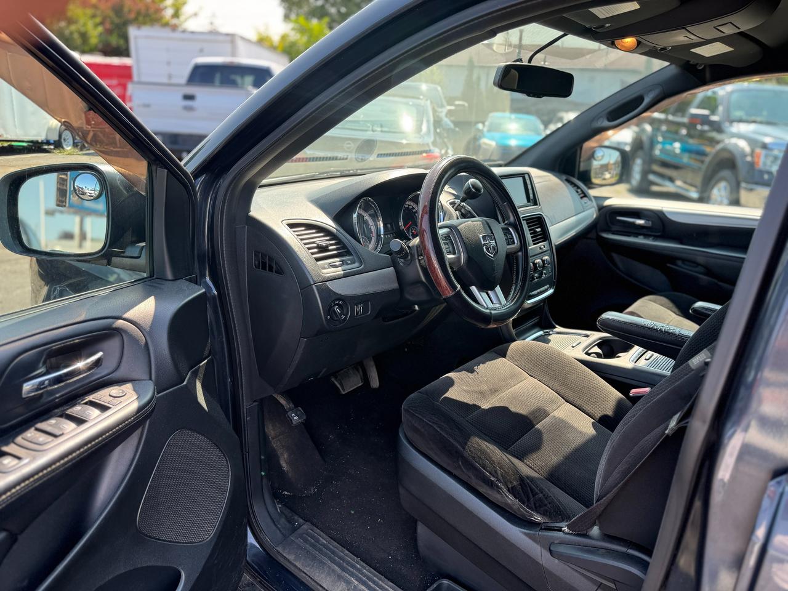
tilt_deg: -21.2
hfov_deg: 71.6
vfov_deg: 56.8
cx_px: 394
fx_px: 546
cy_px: 296
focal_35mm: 24
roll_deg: -1.7
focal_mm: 6.76
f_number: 1.78
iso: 80
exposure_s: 1/436
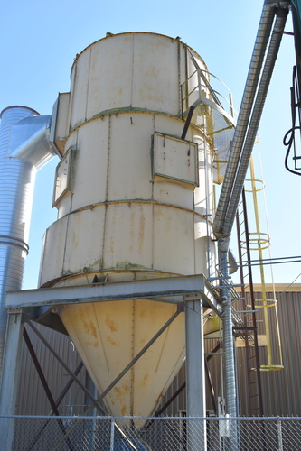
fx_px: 489
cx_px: 150
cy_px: 226
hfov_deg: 34.2
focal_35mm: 39
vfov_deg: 49.6
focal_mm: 26
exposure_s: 1/250
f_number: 8
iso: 140
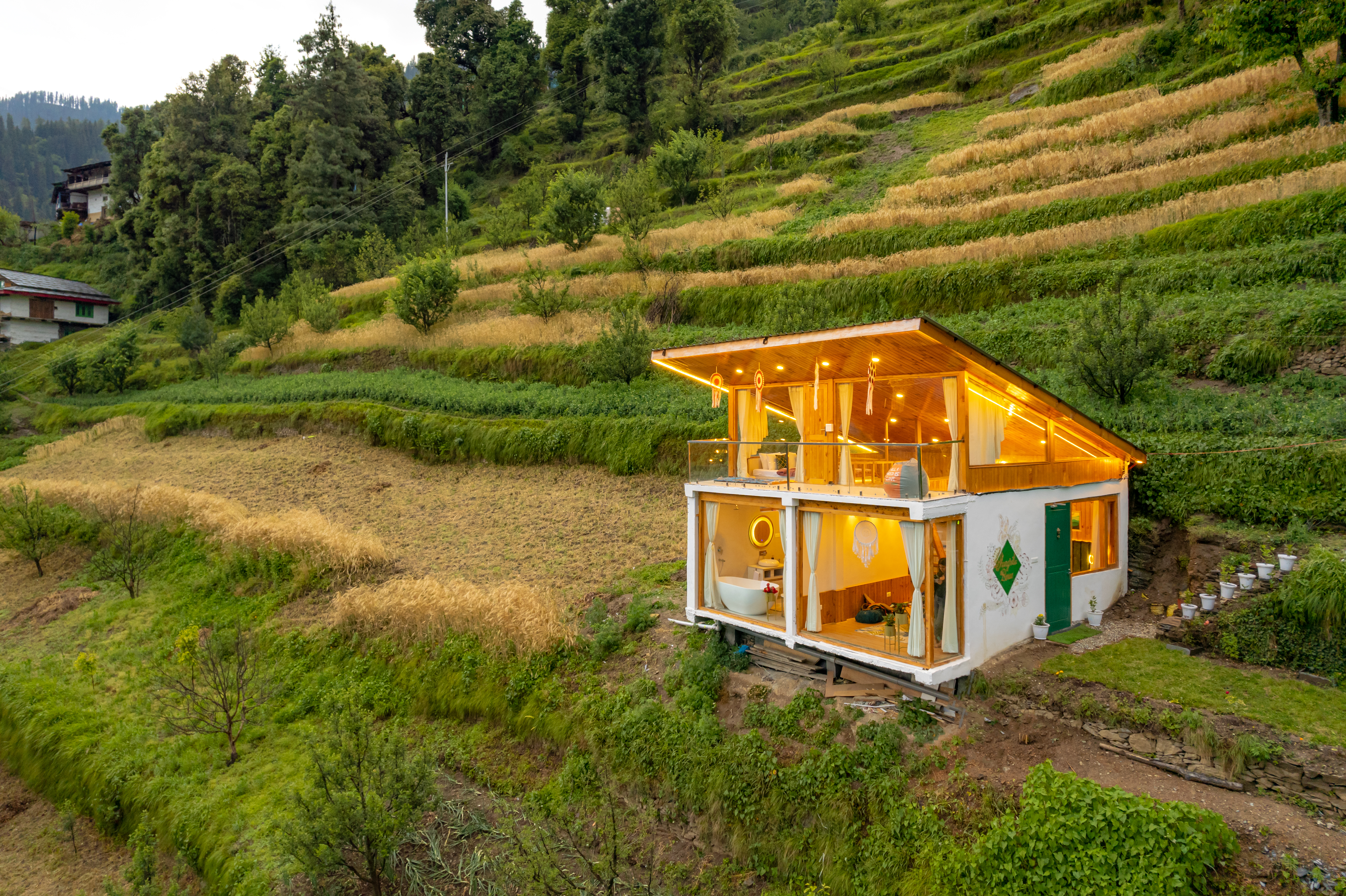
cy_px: 448
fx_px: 822
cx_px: 673
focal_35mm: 22
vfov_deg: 57.2
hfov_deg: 78.6
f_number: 2.8
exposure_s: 1/50
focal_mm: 8.38
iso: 100
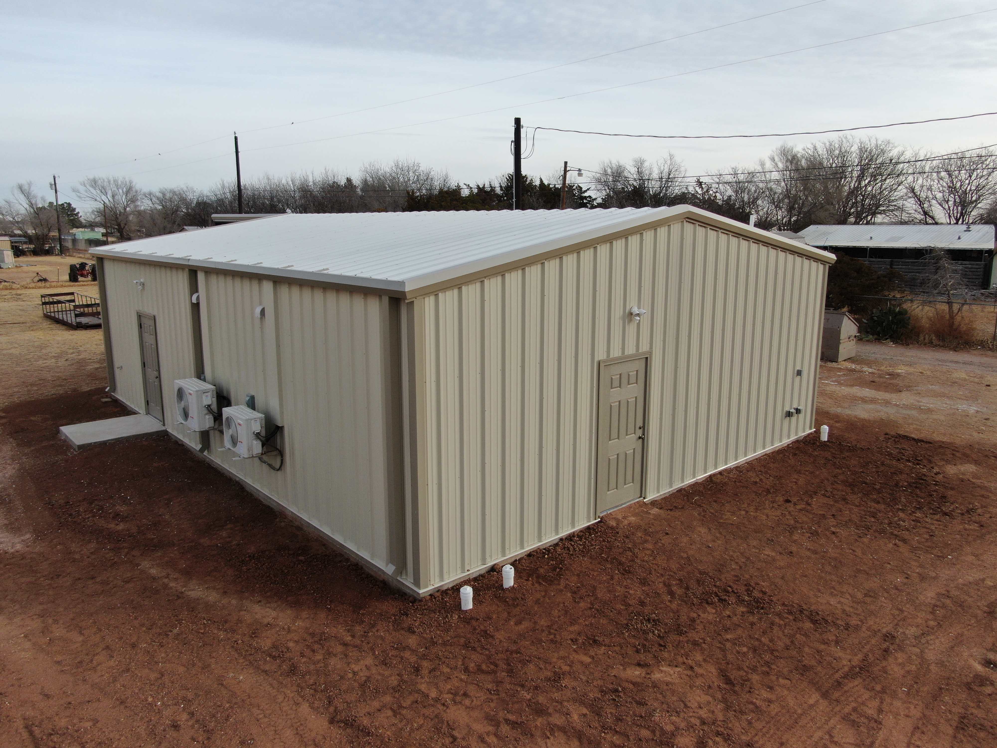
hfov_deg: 71.6
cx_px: 498
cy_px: 374
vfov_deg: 56.8
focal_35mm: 24
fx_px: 691
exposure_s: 1/800
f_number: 2.8
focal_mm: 4.39
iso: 100
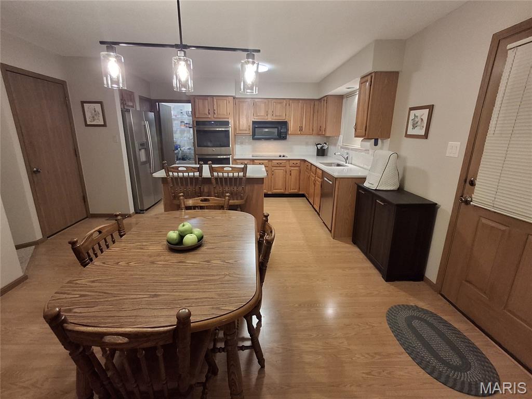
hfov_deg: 94.5
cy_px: 200
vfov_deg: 78.1
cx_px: 266
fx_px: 246
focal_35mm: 16
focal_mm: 1.64
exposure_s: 1/40
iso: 200
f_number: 2.2
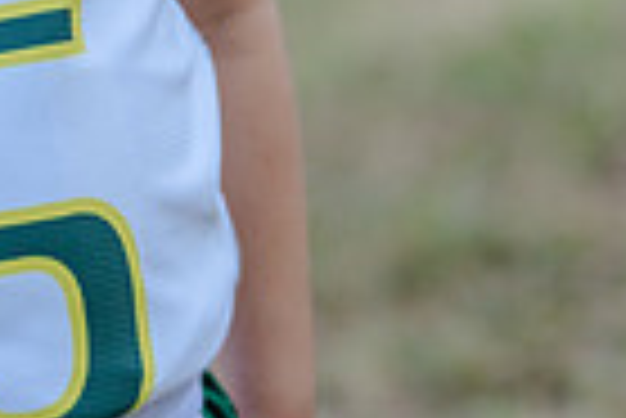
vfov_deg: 3.5
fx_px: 6841
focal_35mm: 393
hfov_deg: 5.2
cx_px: -81
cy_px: -339
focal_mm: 94
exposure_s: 1/320
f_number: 2.8
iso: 125
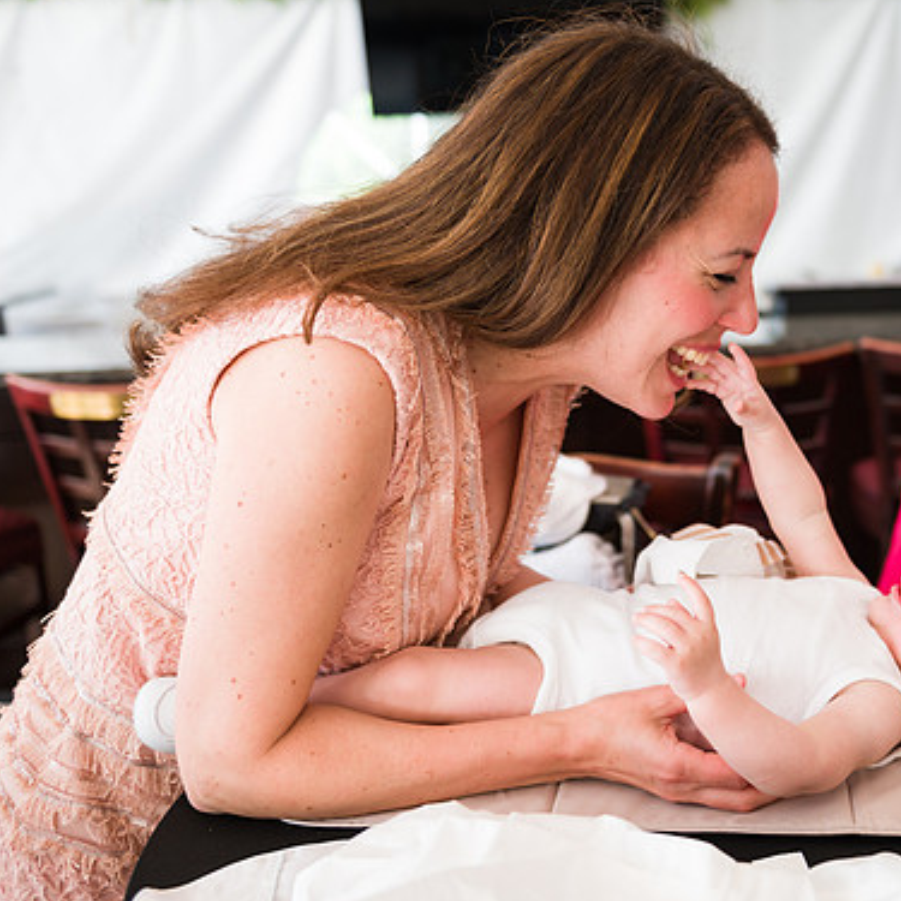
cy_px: 449
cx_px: 627
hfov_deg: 39.4
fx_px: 1237
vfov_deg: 40.0
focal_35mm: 42
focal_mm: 32
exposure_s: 1/250
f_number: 3.2
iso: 320
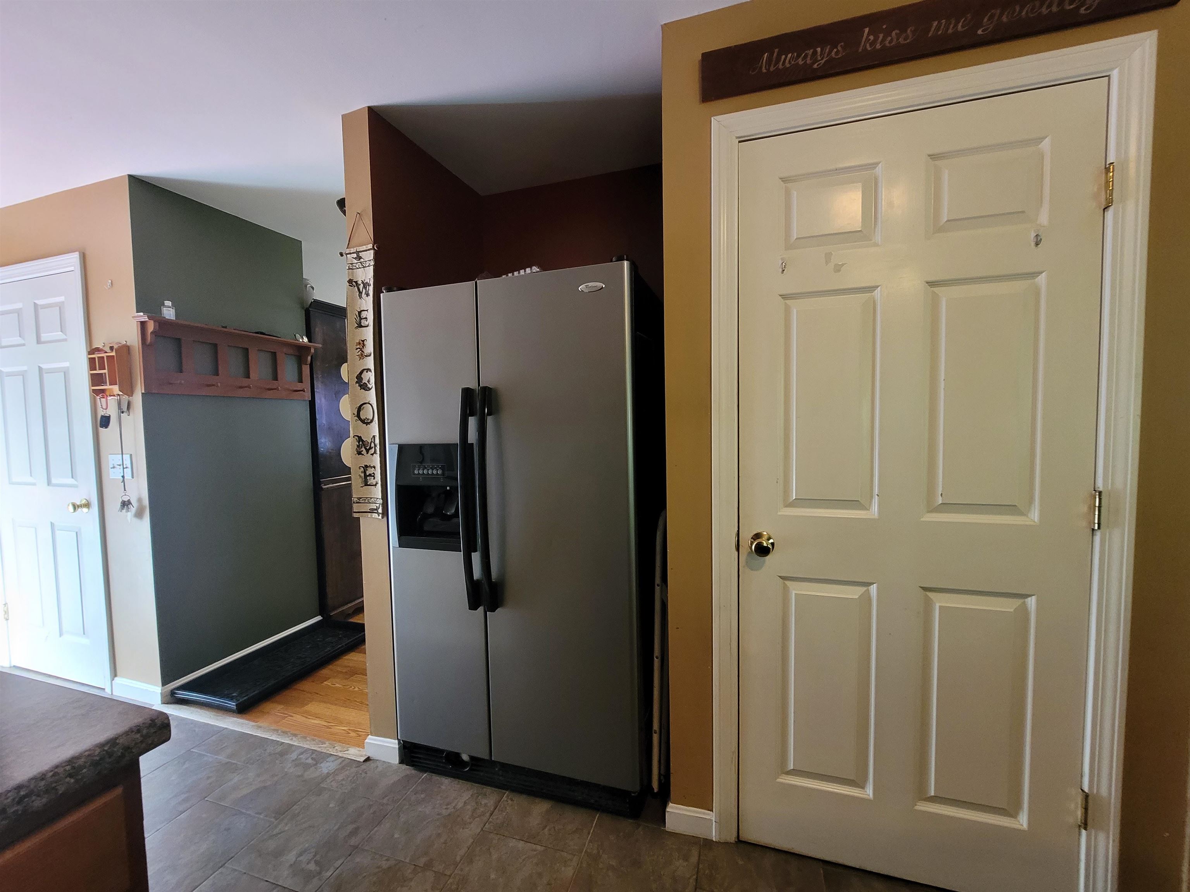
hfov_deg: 106.2
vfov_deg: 89.9
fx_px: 447
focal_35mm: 13
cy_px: 446
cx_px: 595
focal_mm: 2.2
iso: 400
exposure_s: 1/60
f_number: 2.2
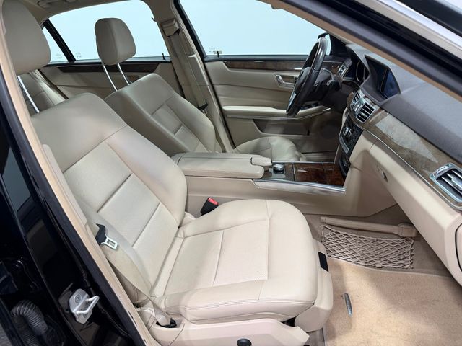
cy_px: 173
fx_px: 320
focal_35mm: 24
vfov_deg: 56.8
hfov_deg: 71.6
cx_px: 231
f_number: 1.78
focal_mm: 6.76
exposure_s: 1/120
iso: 100
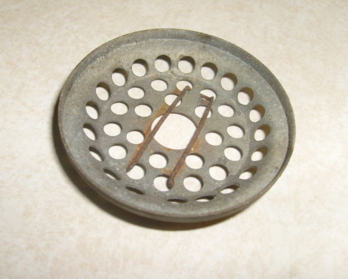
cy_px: 140
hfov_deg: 49.0
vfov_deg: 40.1
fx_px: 381
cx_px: 161
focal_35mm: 37
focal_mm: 5.8
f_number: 2.8
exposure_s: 1/45
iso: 100
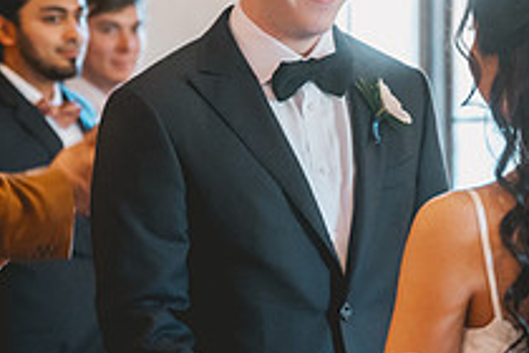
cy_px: 212
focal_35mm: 193
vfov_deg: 7.1
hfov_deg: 10.7
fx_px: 2836
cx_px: 280
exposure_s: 1/125
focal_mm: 70
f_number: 2.8
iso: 1600
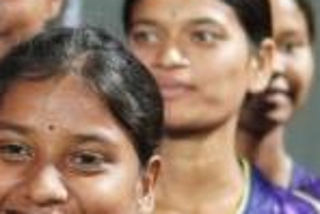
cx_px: -225
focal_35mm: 311
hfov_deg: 6.5
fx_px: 2767
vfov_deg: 4.4
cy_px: 226
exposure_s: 1/100
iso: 250
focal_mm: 30
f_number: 1.8
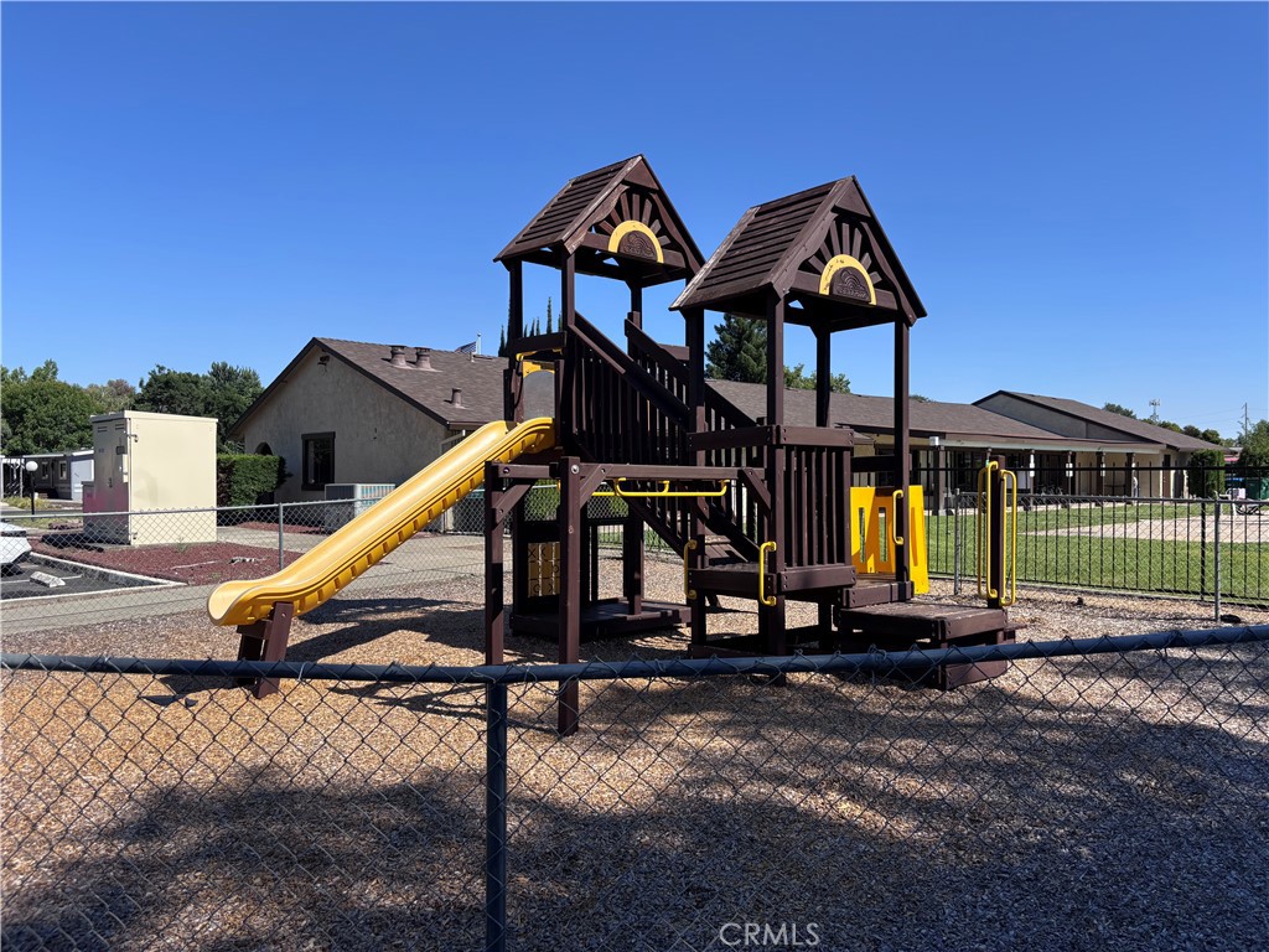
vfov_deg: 53.1
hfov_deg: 67.3
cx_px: 634
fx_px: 953
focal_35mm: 26
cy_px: 476
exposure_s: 1/2513
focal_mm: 5.96
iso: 50
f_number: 1.6
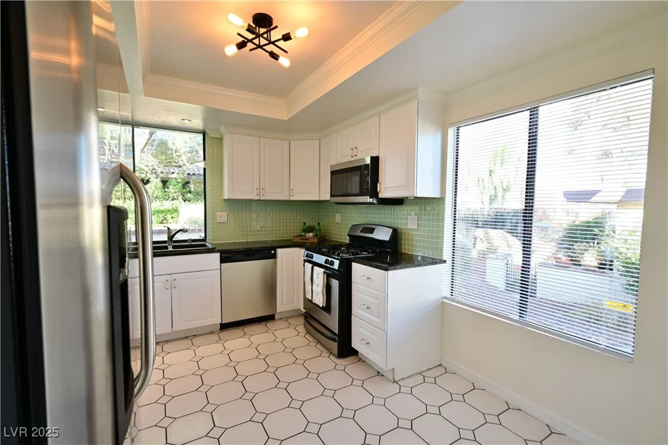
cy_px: 222
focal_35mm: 16
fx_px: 297
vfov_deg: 73.8
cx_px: 334
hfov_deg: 96.7
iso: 1600
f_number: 9
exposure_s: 1/60
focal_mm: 16
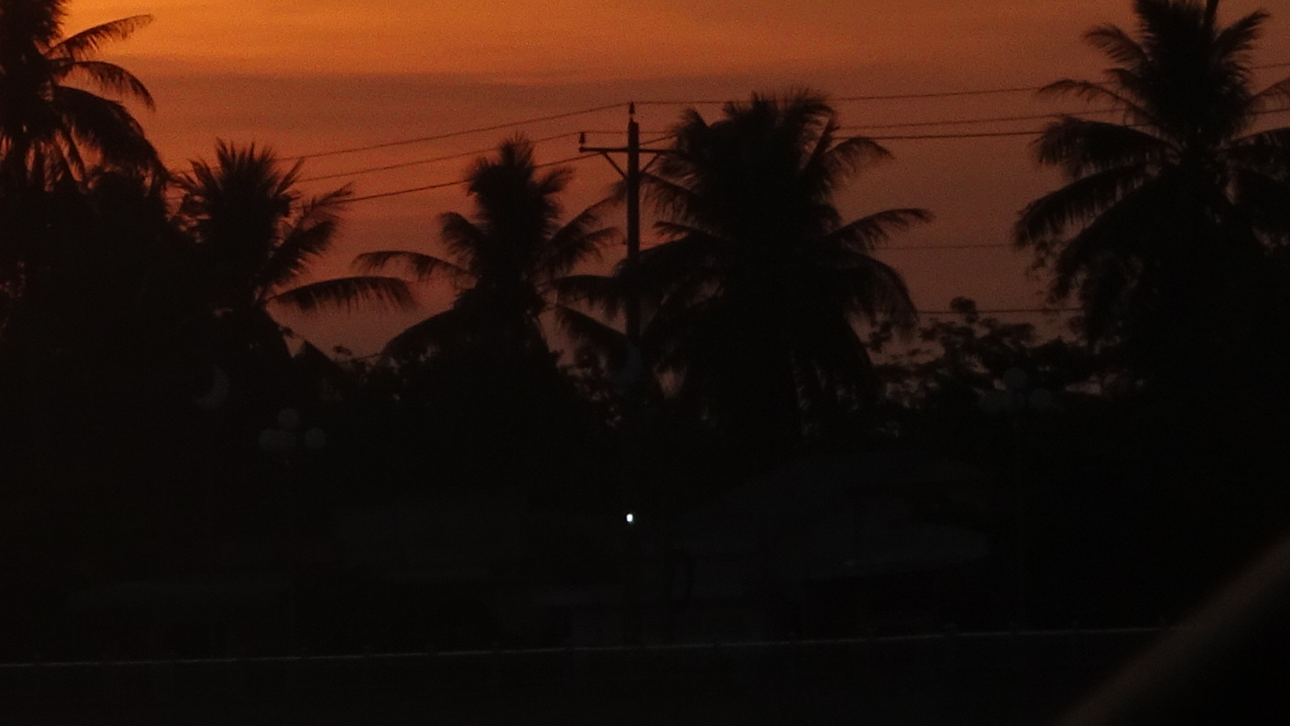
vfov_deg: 2.2
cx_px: -383
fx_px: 19225
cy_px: -534
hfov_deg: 3.8
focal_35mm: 562
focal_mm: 29.57
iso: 80
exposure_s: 1/500
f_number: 5.6
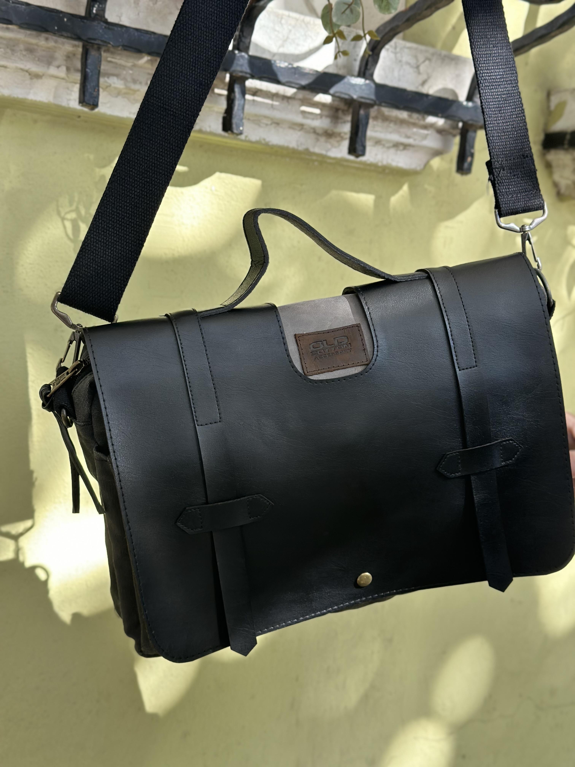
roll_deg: -4.7
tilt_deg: -1.7
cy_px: 384
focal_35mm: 48
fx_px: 1063
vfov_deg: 39.7
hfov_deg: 30.3
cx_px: 288
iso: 80
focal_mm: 6.86
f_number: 1.78
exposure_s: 1/256
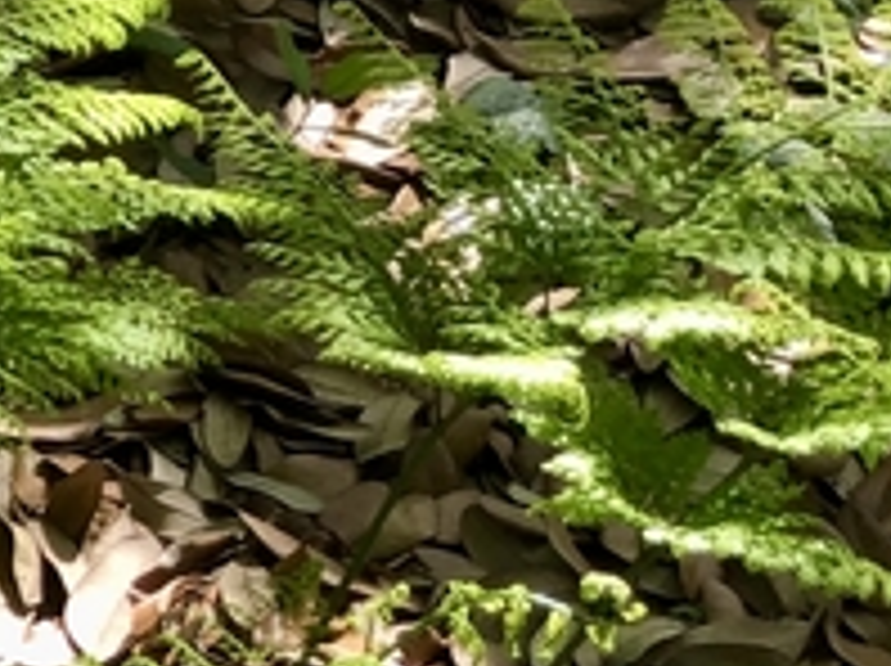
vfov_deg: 10.1
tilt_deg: -35.6
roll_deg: +3.0
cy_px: 742
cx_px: -1112
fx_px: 3728
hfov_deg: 11.6
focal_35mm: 145
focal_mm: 3.99
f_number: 1.8
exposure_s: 1/401
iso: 20
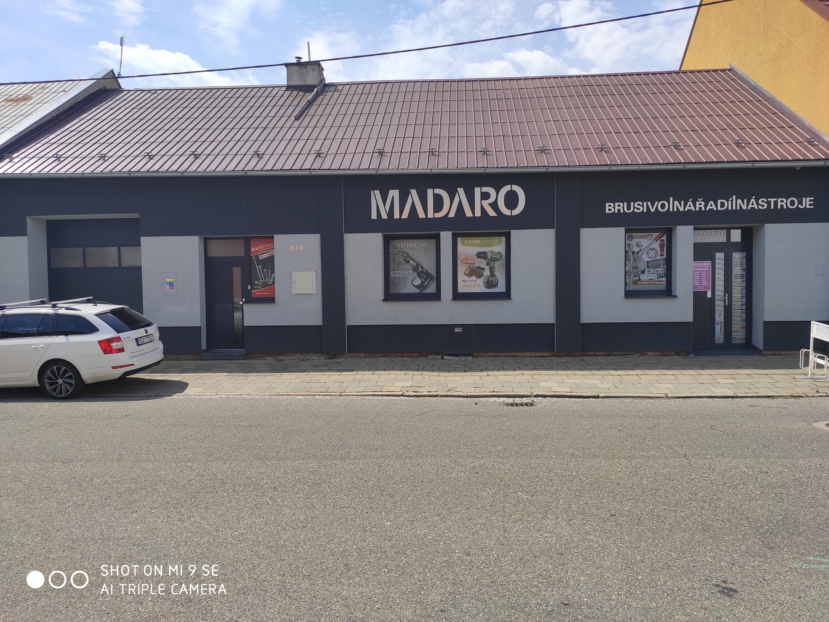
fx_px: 623
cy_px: 311
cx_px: 414
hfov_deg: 67.3
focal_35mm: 26
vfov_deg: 53.1
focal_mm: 4.77
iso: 112
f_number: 1.75
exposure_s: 1/2048
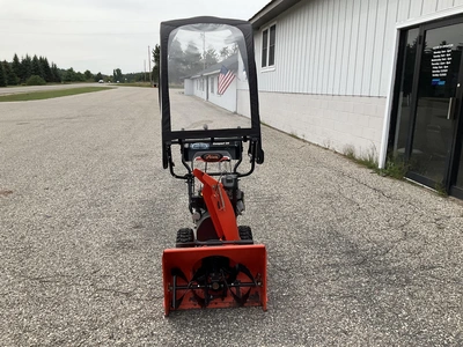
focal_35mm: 29
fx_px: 388
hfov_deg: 61.7
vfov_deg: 48.2
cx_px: 232
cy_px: 174
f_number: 1.8
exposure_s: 1/1221
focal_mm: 3
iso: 25
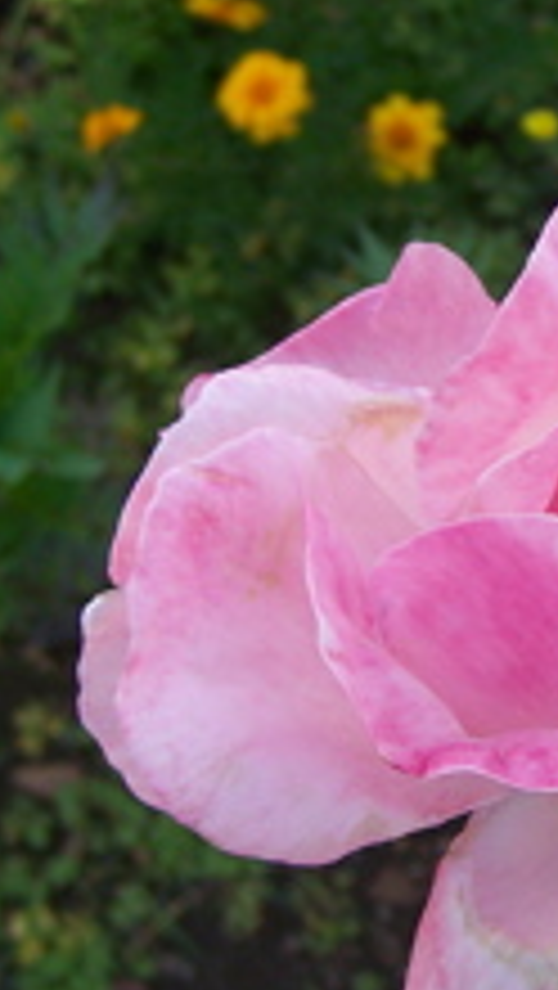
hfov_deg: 12.6
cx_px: 668
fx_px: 2469
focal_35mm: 94
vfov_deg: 22.7
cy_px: 511
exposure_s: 1/400
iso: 80
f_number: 2.8
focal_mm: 6.3
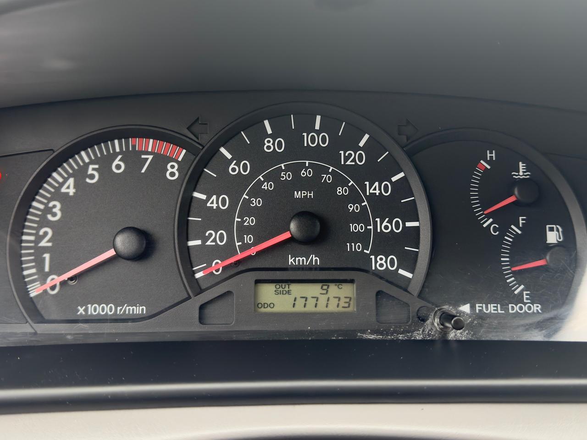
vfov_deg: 56.8
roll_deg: -0.5
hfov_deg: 71.6
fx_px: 407
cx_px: 294
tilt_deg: -20.0
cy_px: 220
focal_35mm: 24
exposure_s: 1/109
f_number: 1.78
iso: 125
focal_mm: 6.76
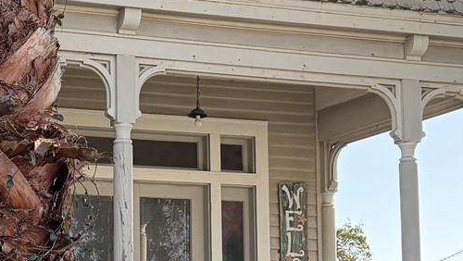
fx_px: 1314
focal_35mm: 107
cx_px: -12
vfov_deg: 11.3
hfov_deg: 19.3
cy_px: 241
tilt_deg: +7.3
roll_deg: +0.4
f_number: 1.78
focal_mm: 6.76
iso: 100
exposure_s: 1/1250
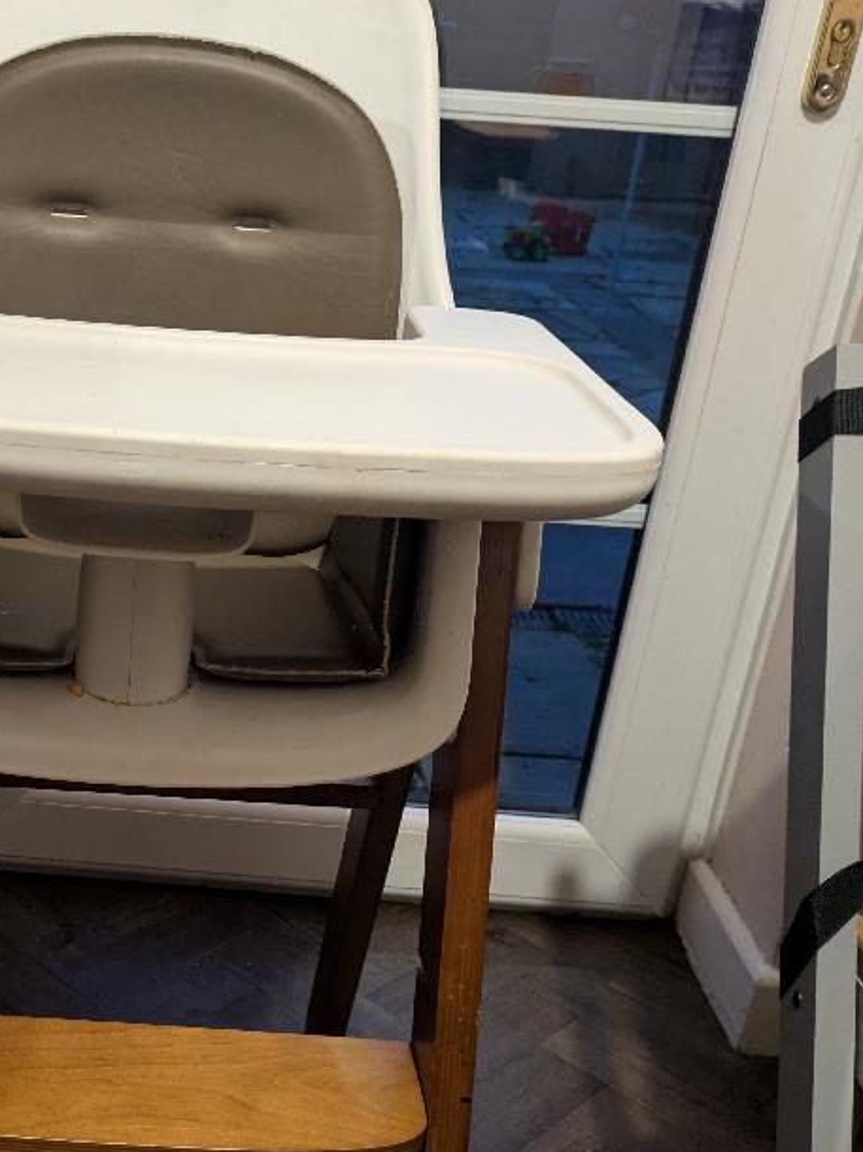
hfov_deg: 33.1
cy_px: 737
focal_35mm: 42
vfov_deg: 44.4
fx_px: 1397
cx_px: 142
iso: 478
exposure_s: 1/25
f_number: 1.89
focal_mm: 5.43
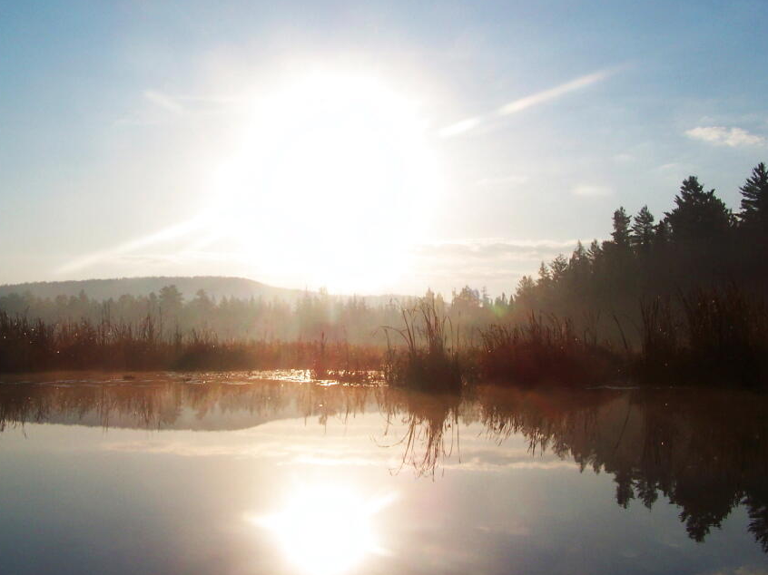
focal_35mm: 46
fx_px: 1020
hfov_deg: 41.2
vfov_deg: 31.5
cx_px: 364
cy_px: 258
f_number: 5.6
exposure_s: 1/1600
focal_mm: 6.3
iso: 80
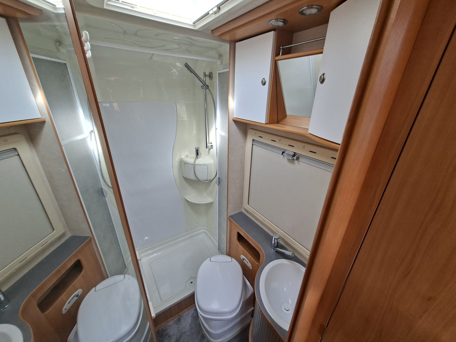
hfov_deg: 106.2
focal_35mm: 13
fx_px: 171
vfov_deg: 89.9
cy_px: 171
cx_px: 228
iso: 40
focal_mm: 1.74
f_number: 2.2
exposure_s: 1/50
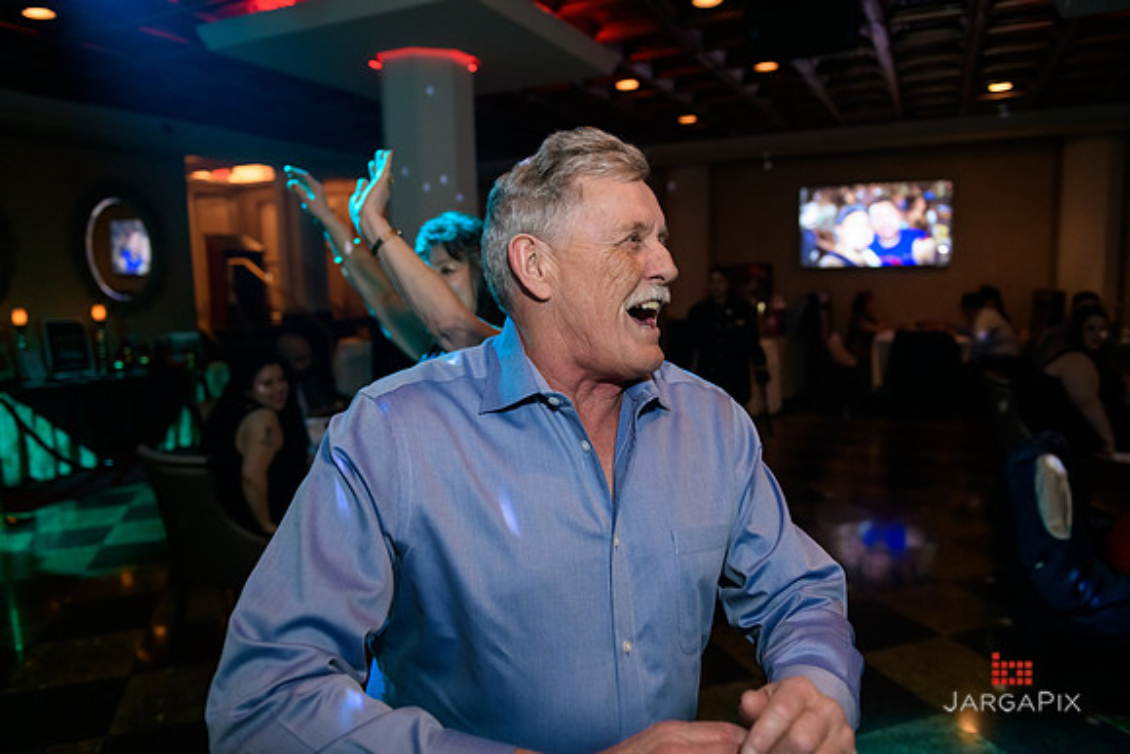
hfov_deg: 69.4
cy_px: 377
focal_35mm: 26
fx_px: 816
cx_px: 565
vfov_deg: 49.6
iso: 1600
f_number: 3.2
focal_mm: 26
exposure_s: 1/125
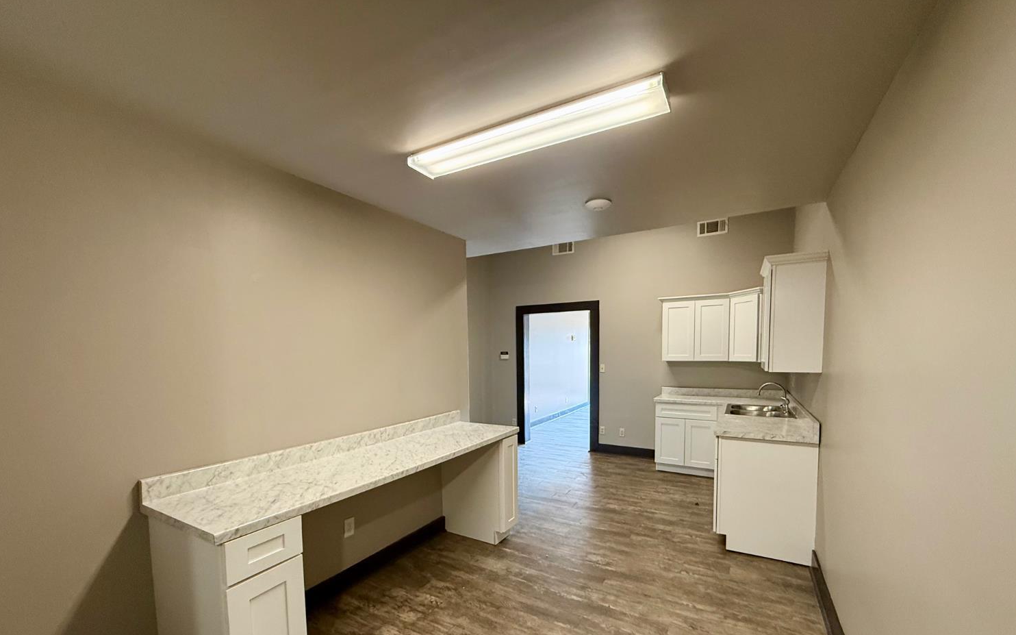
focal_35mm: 15
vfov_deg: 74.0
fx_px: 415
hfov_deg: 101.5
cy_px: 378
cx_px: 509
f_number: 2.2
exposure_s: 1/60
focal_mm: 2.22
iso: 320
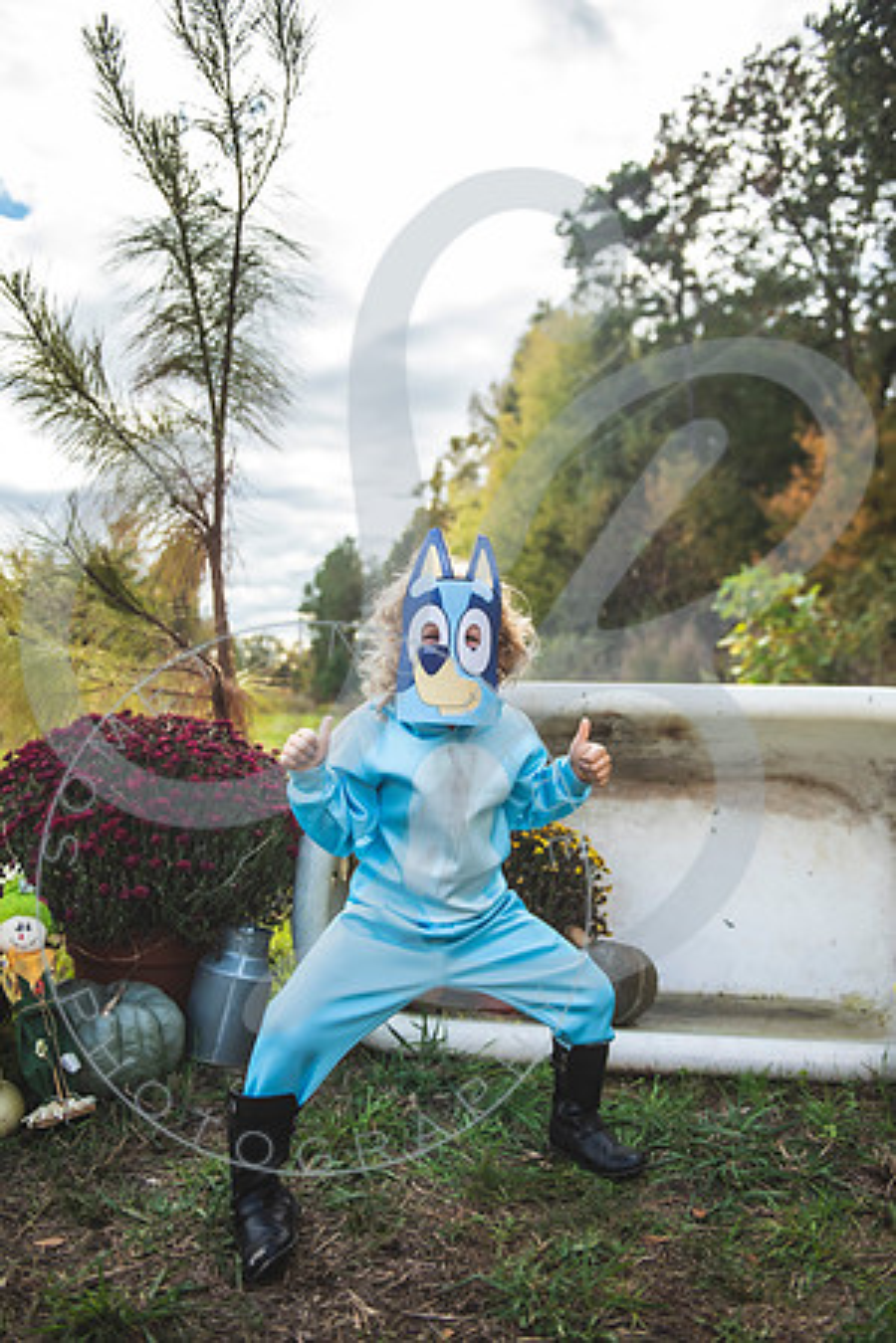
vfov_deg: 63.7
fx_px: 1083
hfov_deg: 45.0
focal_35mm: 29
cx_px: 448
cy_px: 672
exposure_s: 1/1600
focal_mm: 29
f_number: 2.8
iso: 320
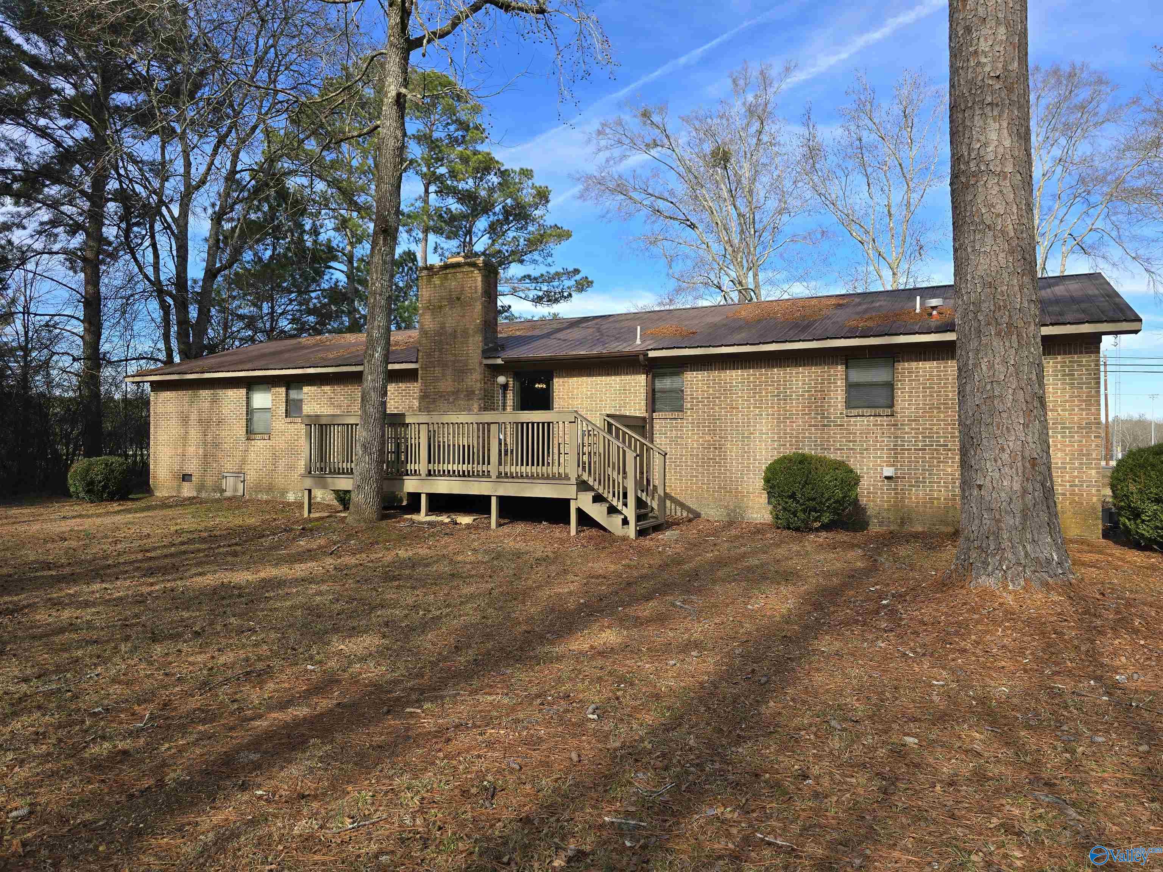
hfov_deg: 73.9
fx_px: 773
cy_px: 436
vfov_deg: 58.9
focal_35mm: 23
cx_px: 582
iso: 12
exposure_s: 1/366
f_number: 1.7
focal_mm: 6.3
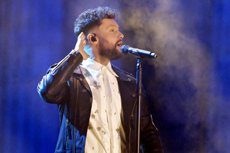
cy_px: 76
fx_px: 3192
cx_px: 115
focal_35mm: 500
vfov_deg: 2.7
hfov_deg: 4.1
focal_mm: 500
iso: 12800
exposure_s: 1/800
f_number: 5.6
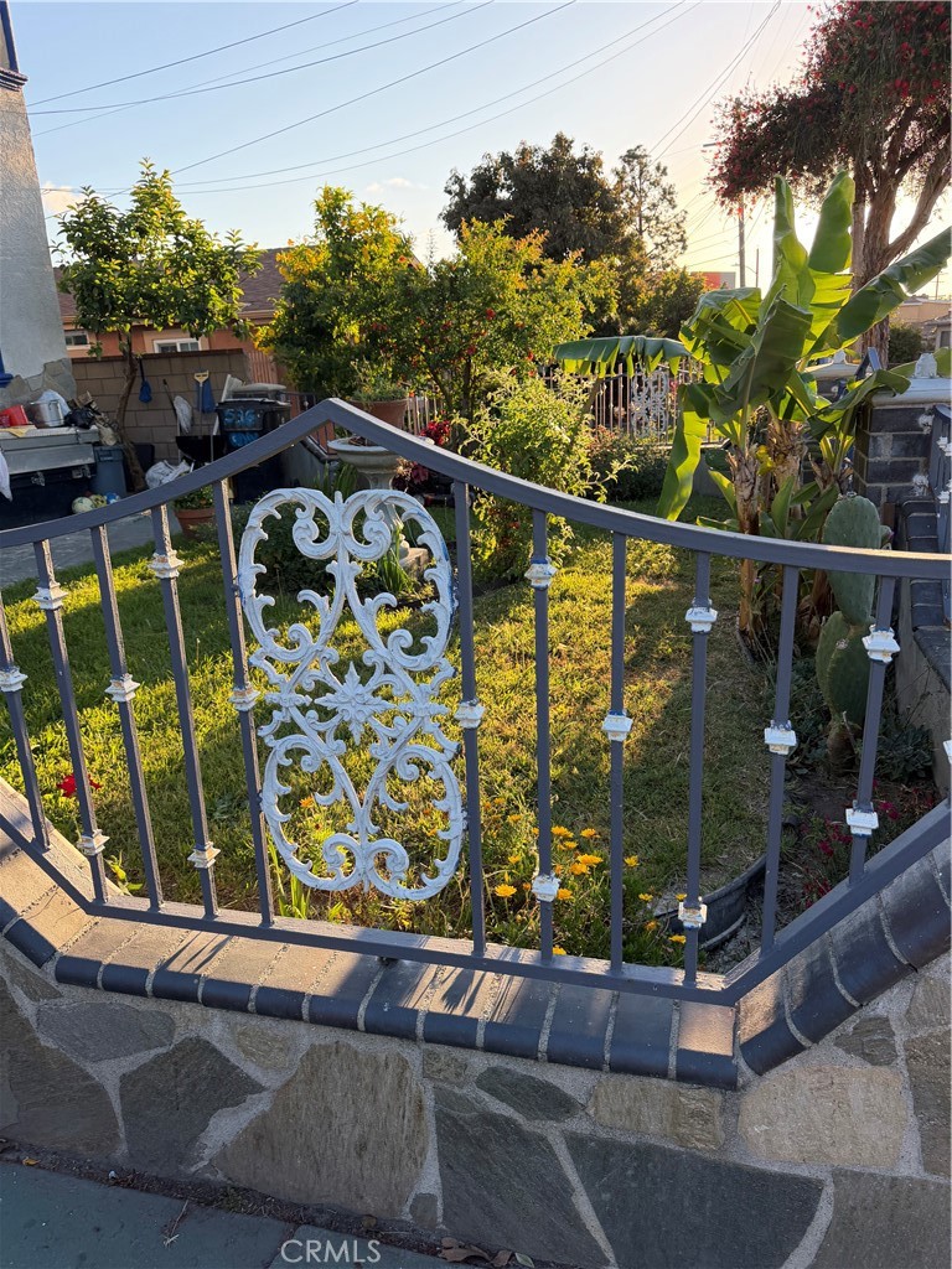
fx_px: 880
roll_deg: +4.0
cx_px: 476
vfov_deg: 71.6
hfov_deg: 56.8
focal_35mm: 24
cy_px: 634
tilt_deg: -17.7
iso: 100
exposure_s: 1/702
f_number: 1.78
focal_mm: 6.76
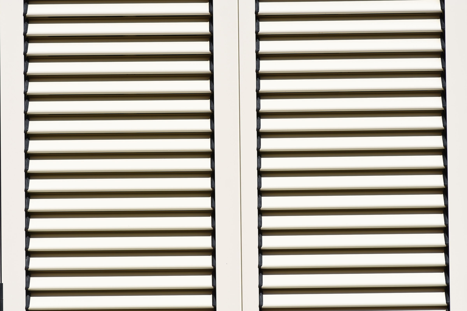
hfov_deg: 13.7
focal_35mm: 150
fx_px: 1946
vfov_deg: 9.1
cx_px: 234
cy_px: 156
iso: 100
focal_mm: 100
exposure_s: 1/1000
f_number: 5.6
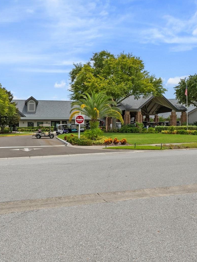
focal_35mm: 29
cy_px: 130
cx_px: 150
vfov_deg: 62.1
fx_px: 218
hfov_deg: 46.7
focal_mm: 13
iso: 640
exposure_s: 1/800
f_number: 8
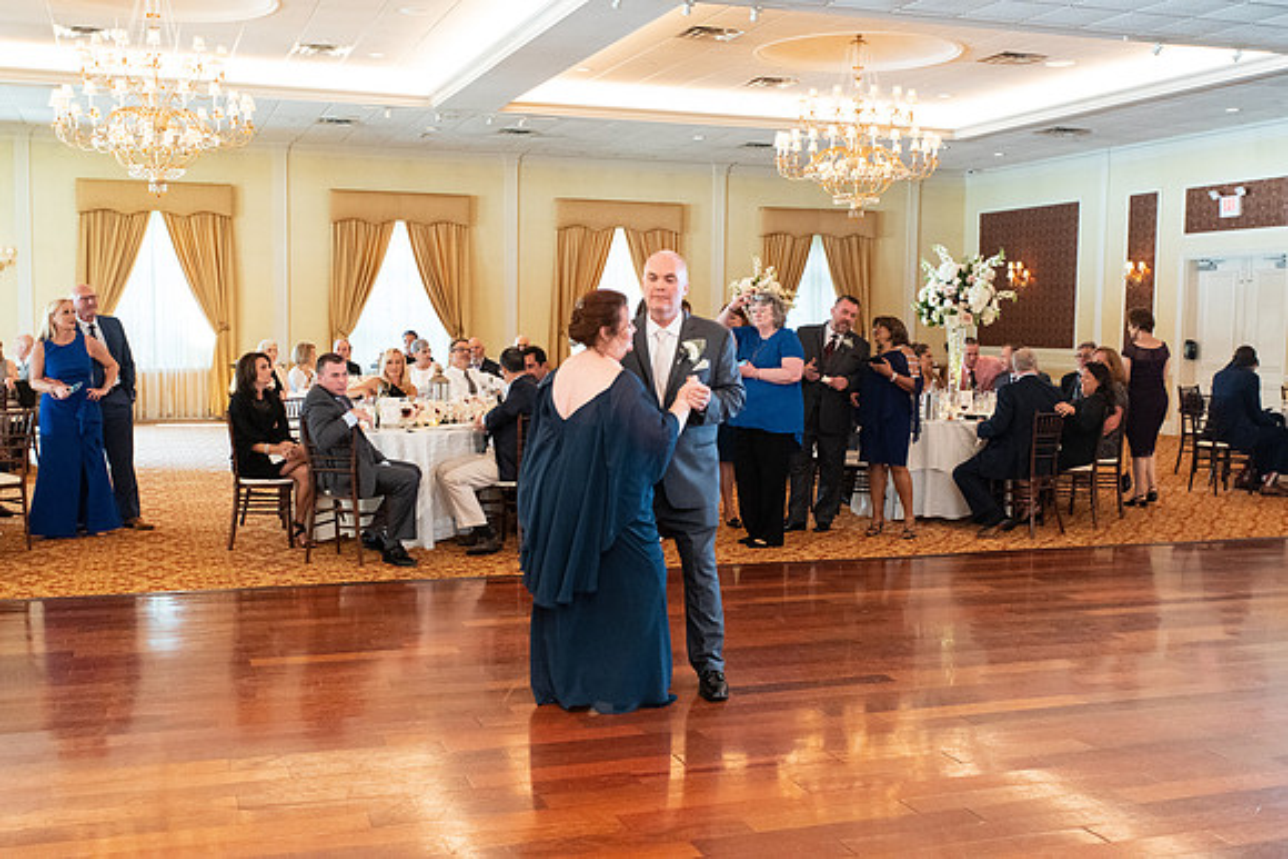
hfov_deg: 48.4
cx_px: 644
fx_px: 1431
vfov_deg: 33.4
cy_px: 430
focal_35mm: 40
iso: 6400
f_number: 4
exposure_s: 1/60
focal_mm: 40
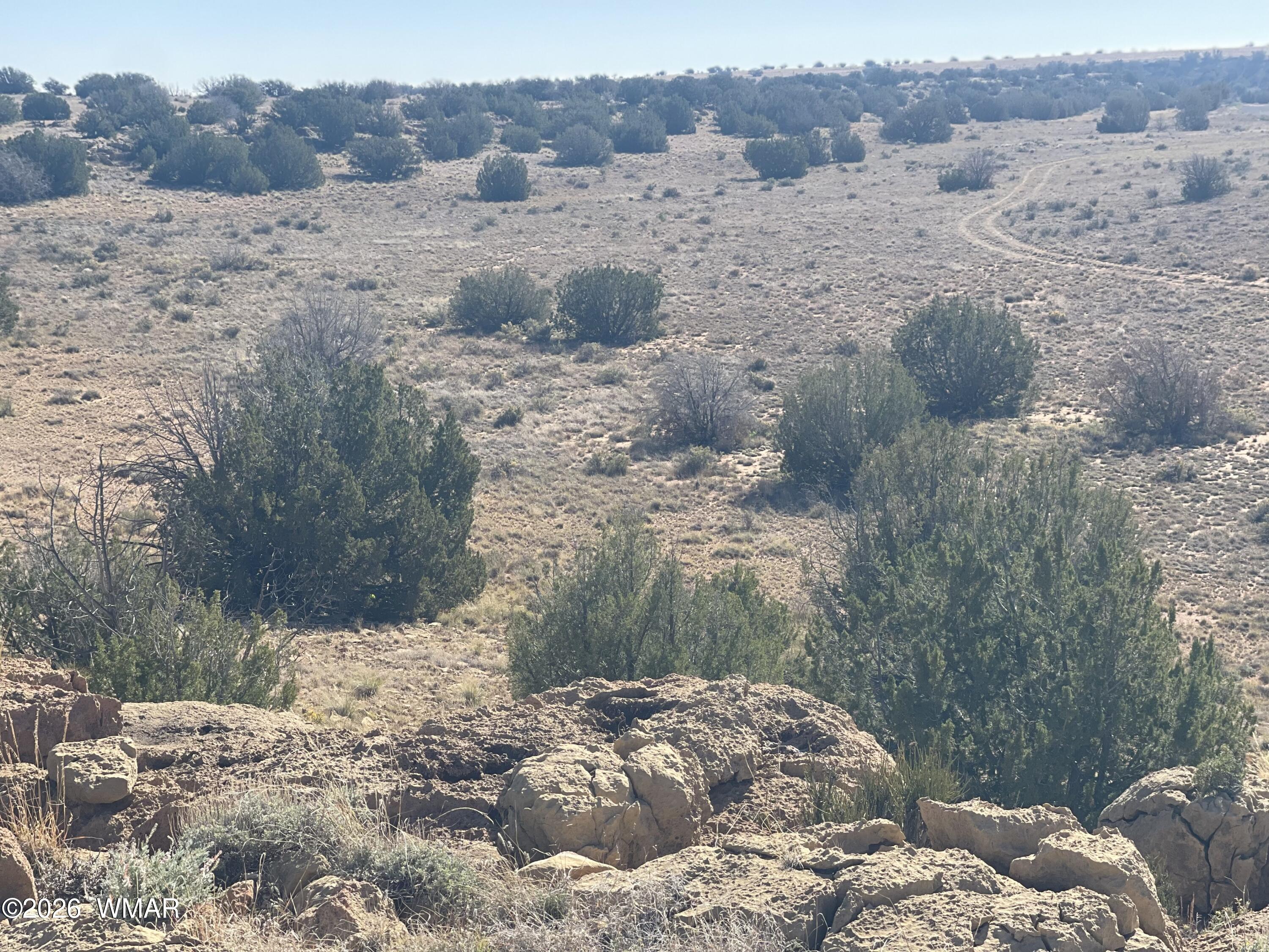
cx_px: 634
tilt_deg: -9.6
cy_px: 476
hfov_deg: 30.3
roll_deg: +1.0
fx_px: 2346
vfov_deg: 22.9
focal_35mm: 64
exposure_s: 1/1024
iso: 32
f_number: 2.2
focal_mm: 7.5
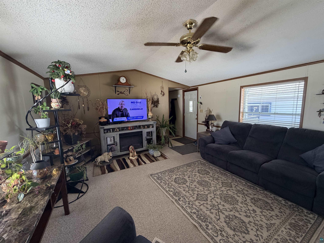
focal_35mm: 14
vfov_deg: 85.7
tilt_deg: -6.9
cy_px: 122
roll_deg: +1.1
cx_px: 162
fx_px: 131
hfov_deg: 102.1
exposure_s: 1/121
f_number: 2.2
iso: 250
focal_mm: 2.22
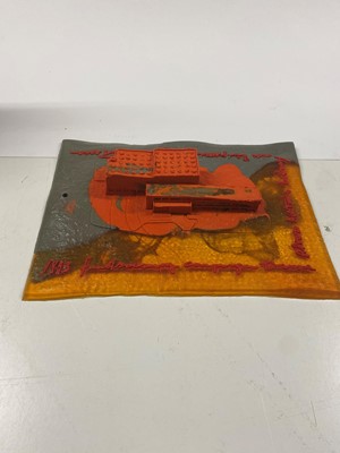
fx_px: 340
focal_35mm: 26
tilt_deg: -51.5
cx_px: 170
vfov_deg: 67.3
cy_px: 226
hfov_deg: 53.1
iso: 100
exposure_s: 1/100
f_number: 1.8
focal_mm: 4.25
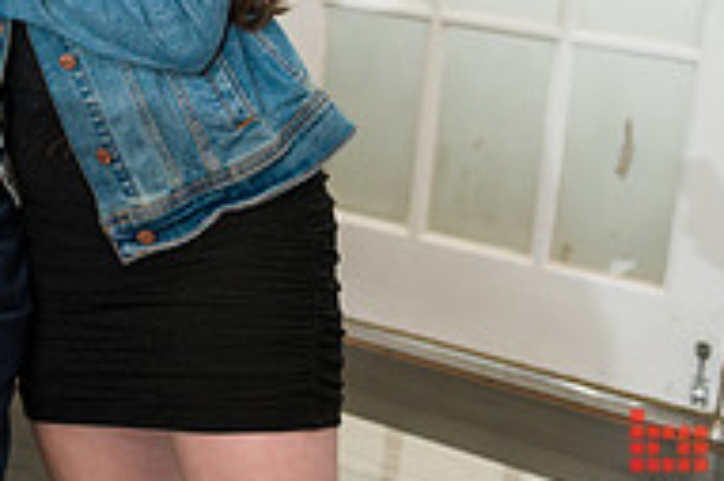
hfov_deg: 24.4
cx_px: -201
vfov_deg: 17.6
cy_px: -125
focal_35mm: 73
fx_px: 1467
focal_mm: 24
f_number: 3.2
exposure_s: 1/200
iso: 400
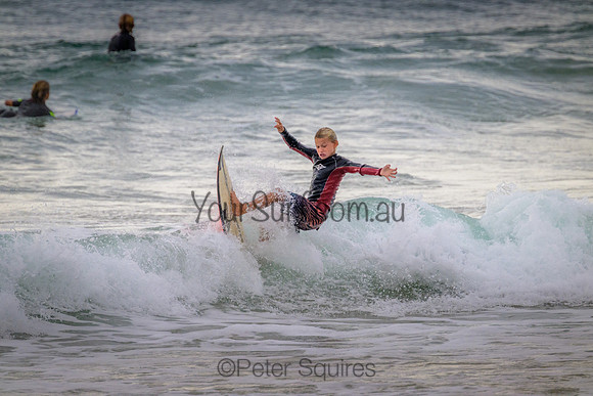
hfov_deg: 2.6
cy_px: 198
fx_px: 13180
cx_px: 296
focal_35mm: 800
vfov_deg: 1.7
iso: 1800
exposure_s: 1/2000
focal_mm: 800
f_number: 11
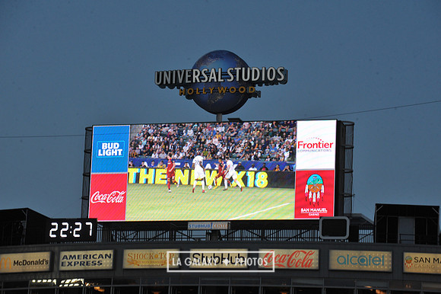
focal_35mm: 160
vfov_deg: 8.6
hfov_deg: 12.8
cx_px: 220
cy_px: 147
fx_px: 1959
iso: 1250
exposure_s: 1/400
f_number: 11
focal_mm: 160
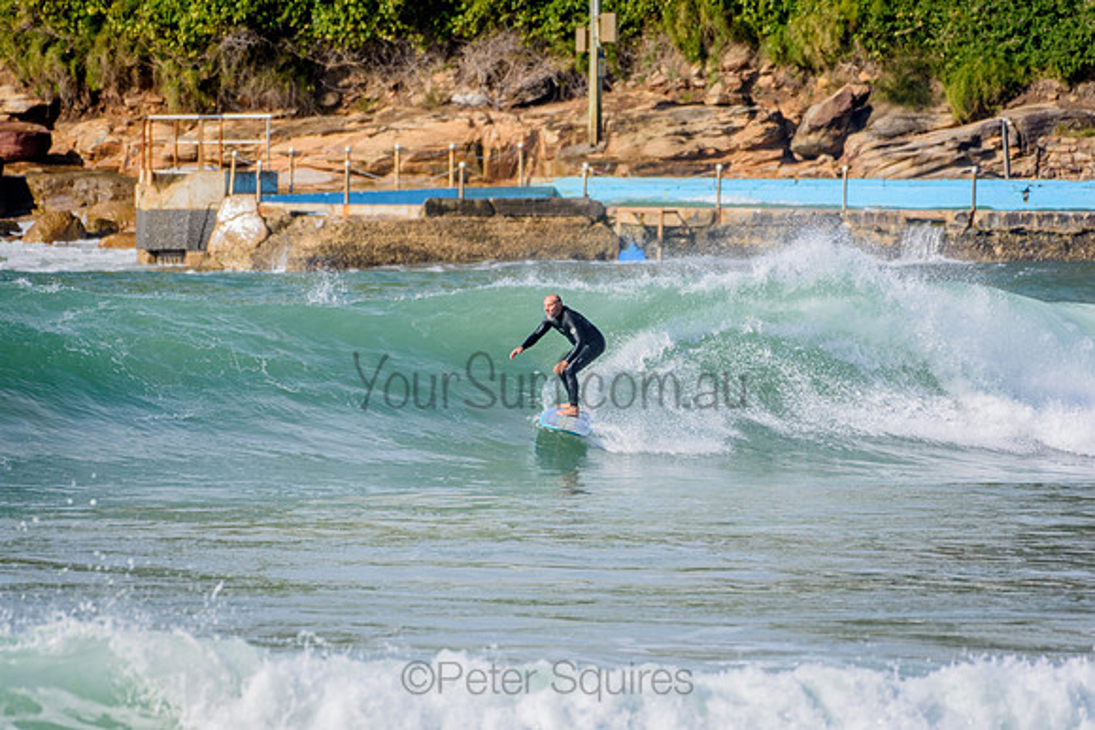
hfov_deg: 2.7
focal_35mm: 750
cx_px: 548
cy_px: 365
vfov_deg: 1.8
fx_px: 22817
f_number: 5.6
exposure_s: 1/2000
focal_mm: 500
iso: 360
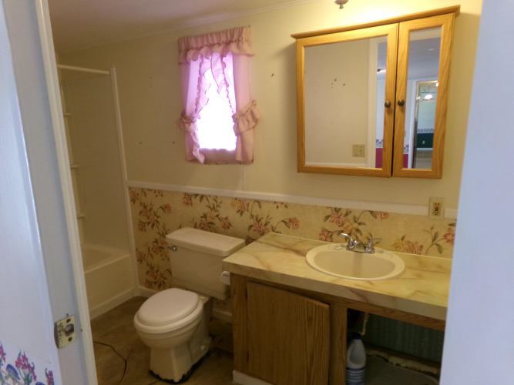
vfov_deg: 56.8
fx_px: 356
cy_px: 192
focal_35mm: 24
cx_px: 257
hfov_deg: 71.6
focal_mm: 4.3
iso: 200
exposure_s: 1/30
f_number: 3.7
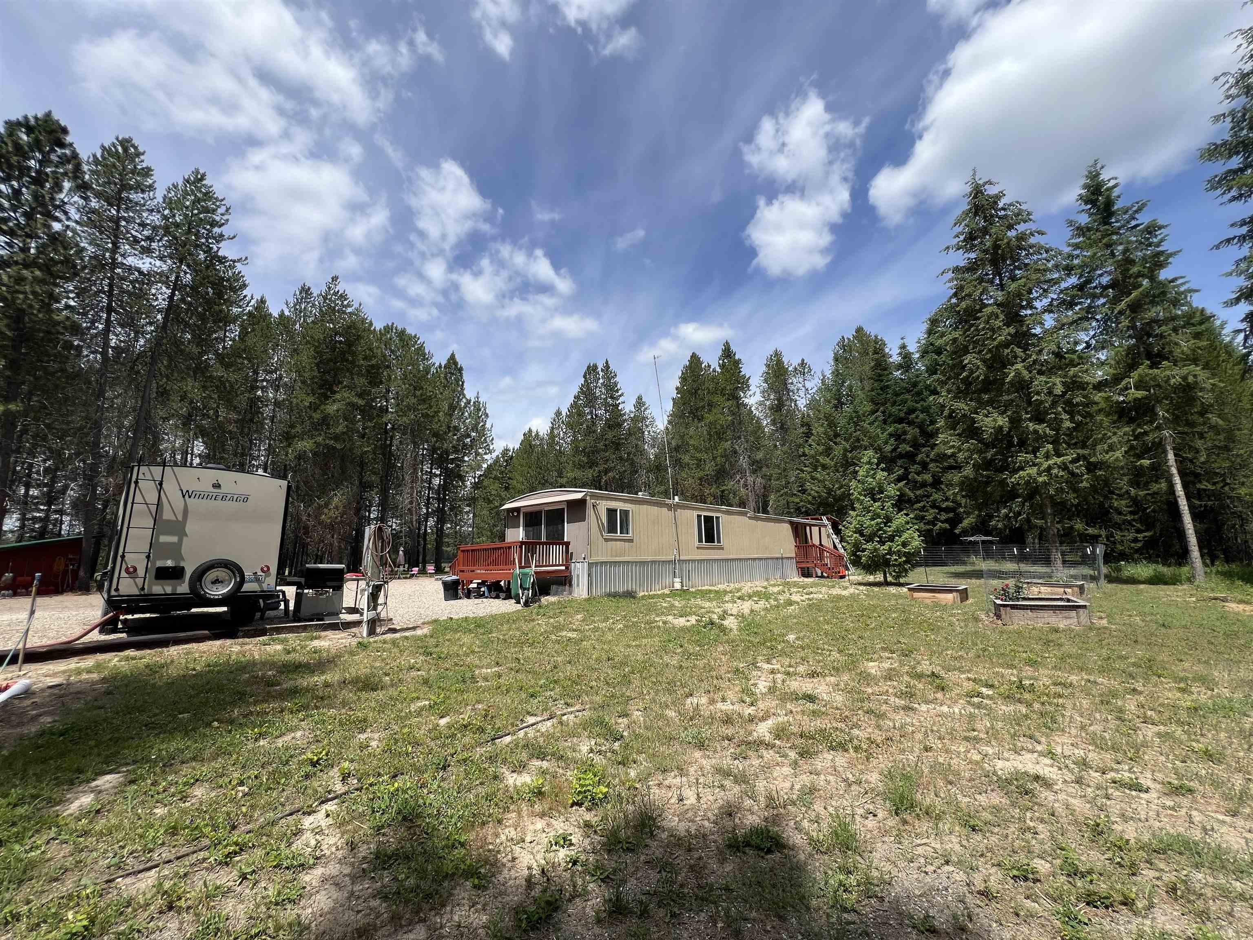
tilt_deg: +9.7
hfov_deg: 106.2
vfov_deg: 89.9
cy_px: 470
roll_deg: +1.2
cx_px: 626
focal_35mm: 13
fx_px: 471
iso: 32
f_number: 1.8
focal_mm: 1.57
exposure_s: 1/1647
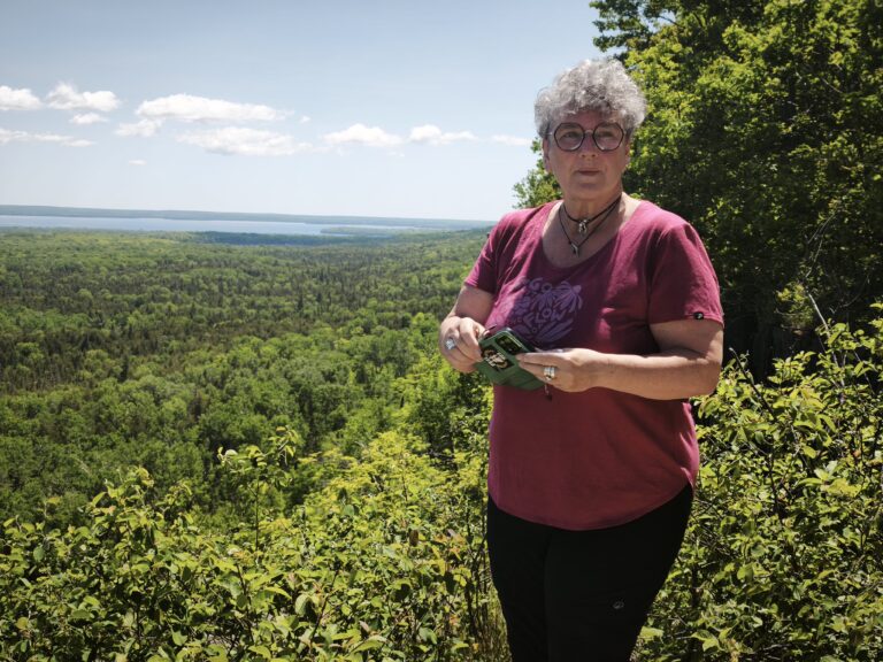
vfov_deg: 31.5
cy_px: 331
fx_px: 1173
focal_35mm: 46
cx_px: 442
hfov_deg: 41.2
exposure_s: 1/2170
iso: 50
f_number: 1.62
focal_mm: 6.45
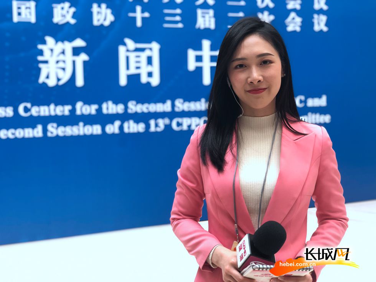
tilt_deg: -5.3
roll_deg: +0.7
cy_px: 141
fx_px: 565
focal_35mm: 52
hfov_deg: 36.8
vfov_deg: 28.0
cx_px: 188
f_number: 2.4
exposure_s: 1/50
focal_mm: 6
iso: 50
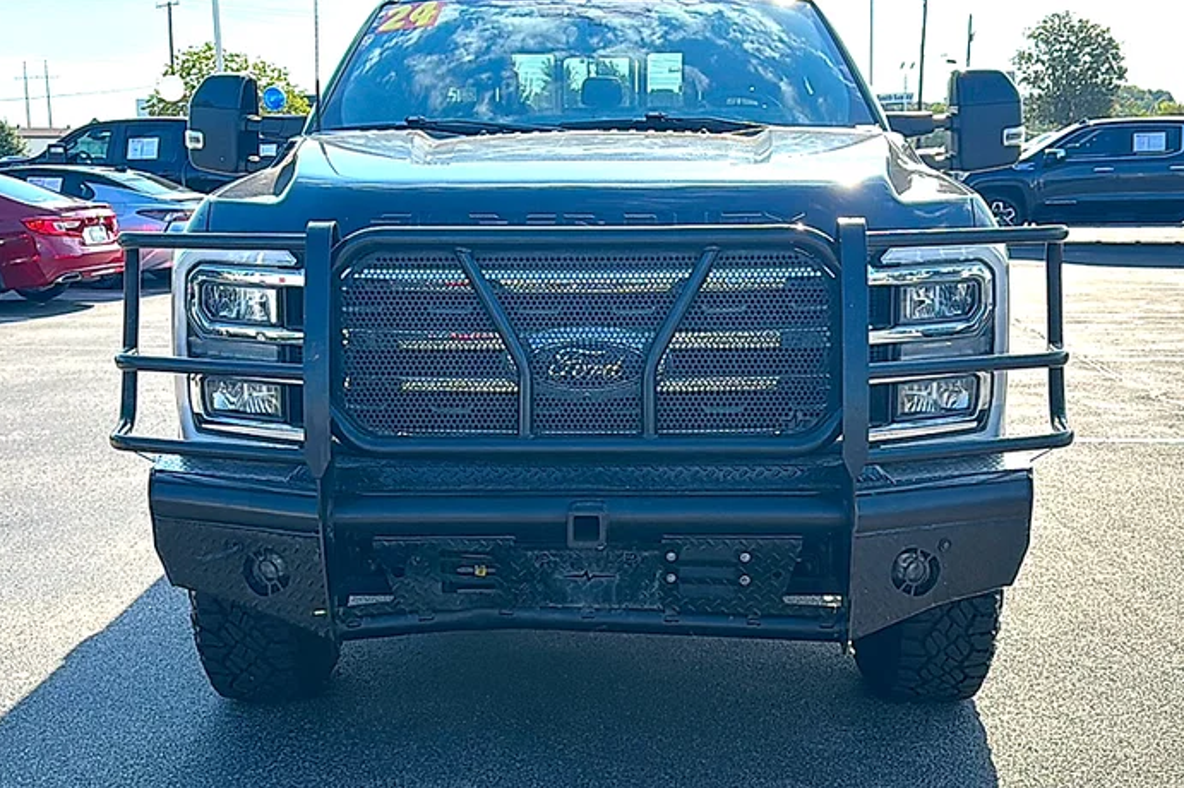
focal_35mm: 39
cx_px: 586
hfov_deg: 49.6
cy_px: 379
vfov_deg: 34.2
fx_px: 1282
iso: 100
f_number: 1.78
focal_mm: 6.86
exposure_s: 1/3891
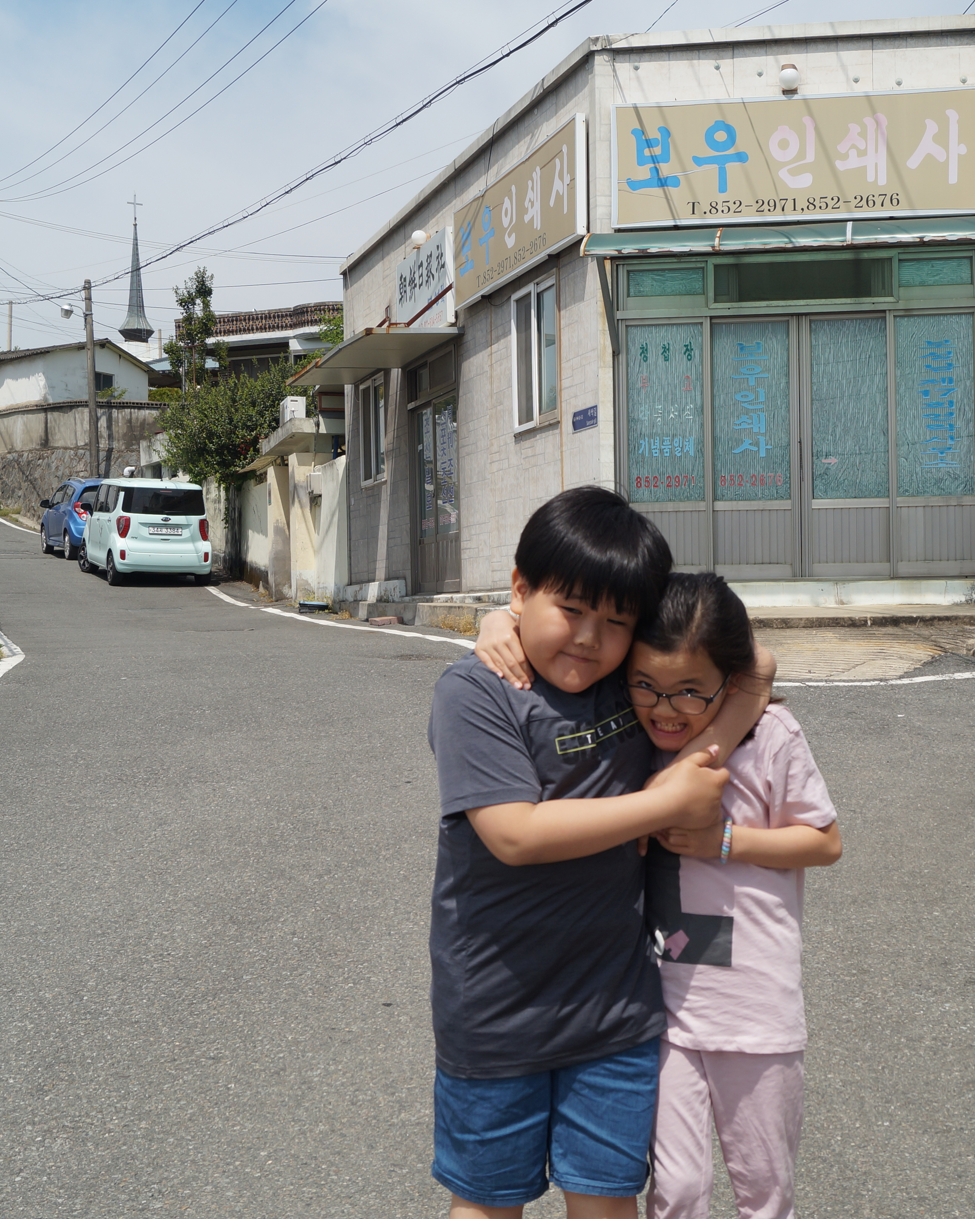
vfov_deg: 39.5
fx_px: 1695
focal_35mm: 47
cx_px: 628
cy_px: 609
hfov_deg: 31.9
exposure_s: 1/500
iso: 100
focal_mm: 22
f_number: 8
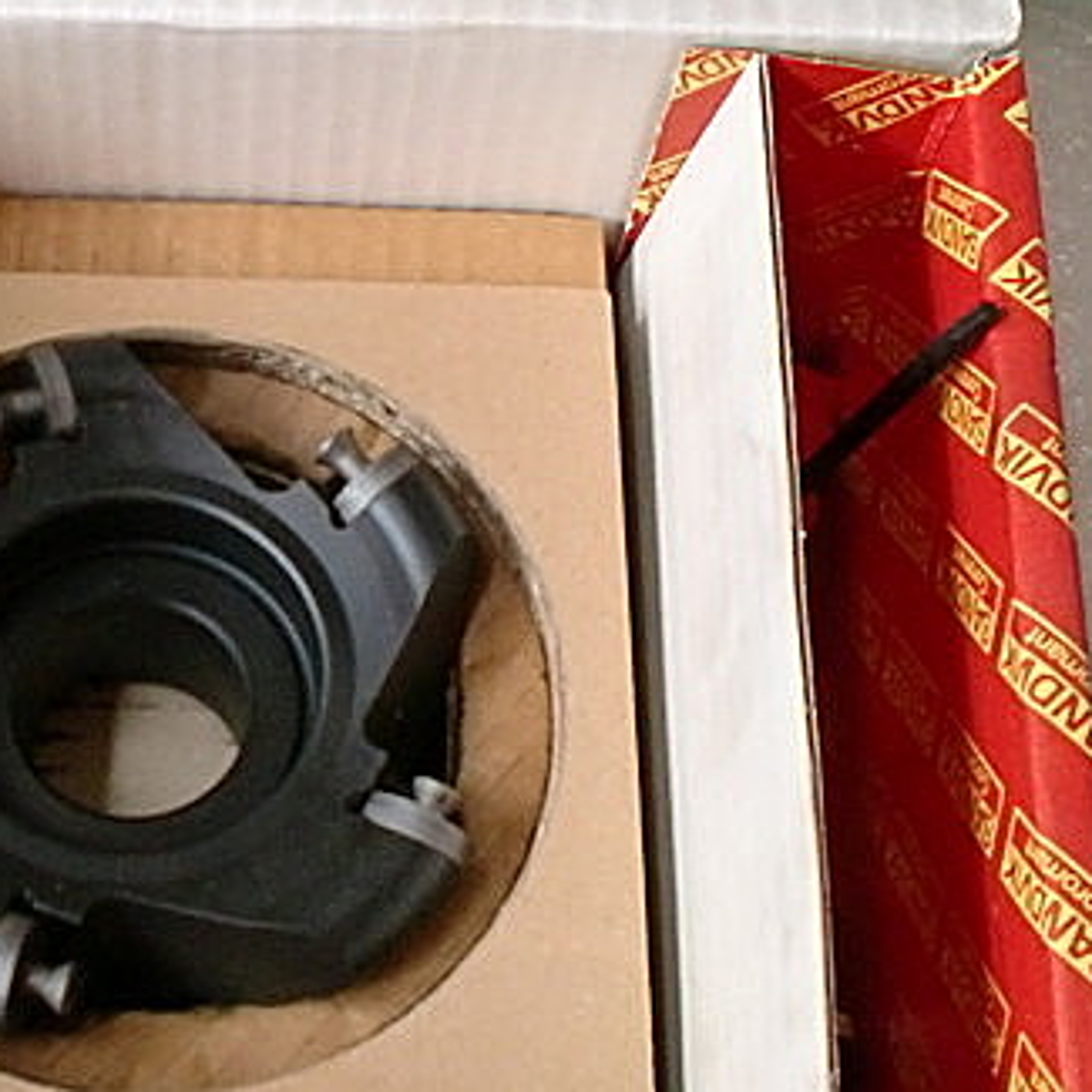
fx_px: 2177
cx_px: 141
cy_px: 612
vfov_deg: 28.1
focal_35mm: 61
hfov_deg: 27.3
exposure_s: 1/60
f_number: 3.1
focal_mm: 6.3
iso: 400
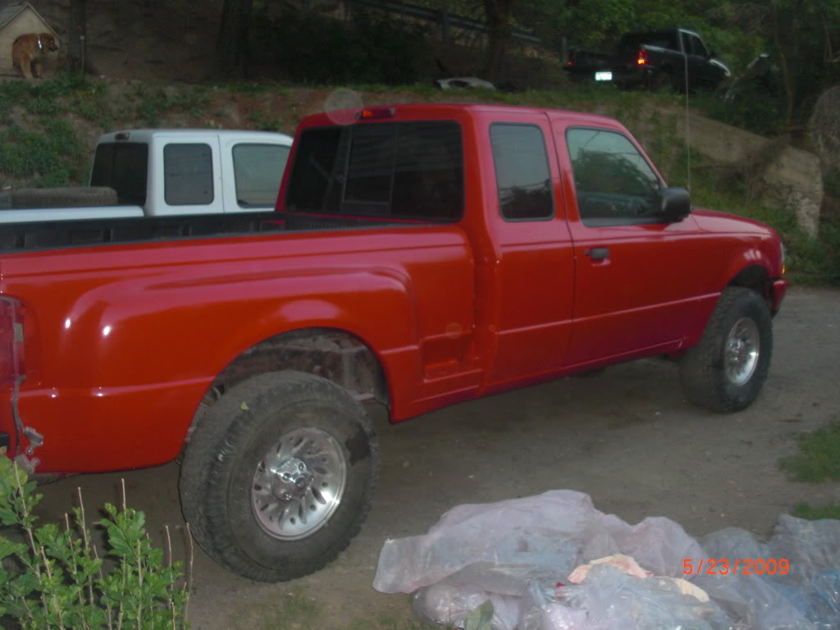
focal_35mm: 36
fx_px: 874
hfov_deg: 51.4
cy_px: 315
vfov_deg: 39.7
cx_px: 420
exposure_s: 1/60
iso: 200
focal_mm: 6.3
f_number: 2.8
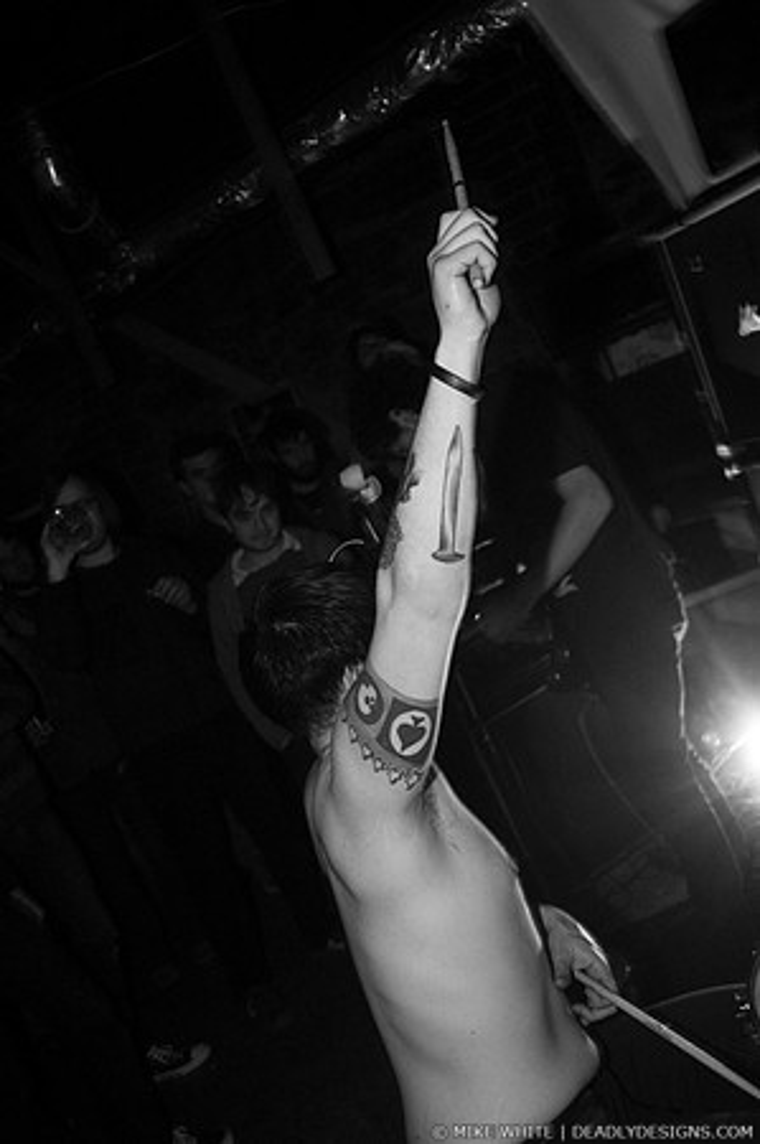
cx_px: 380
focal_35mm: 30
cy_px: 572
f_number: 3.2
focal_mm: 20
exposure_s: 1/10
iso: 800
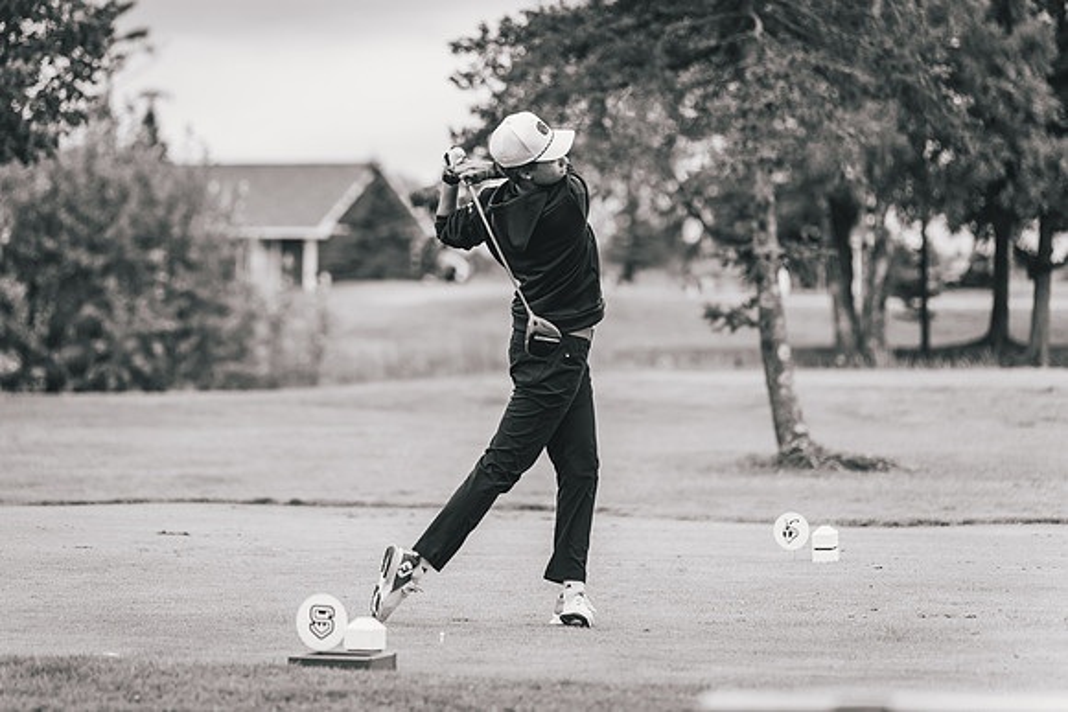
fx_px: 4975
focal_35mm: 168
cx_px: 471
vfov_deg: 8.2
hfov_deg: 12.3
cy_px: 338
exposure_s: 1/1600
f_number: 2.8
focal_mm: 150
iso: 400
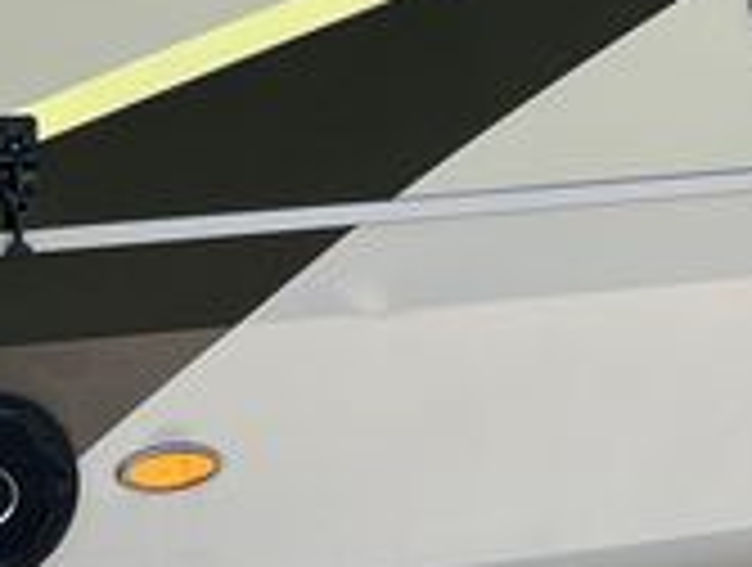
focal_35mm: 159
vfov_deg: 9.3
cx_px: 1144
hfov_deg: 11.8
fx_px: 3462
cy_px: 40
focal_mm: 5.1
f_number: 1.6
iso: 50
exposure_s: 1/1517
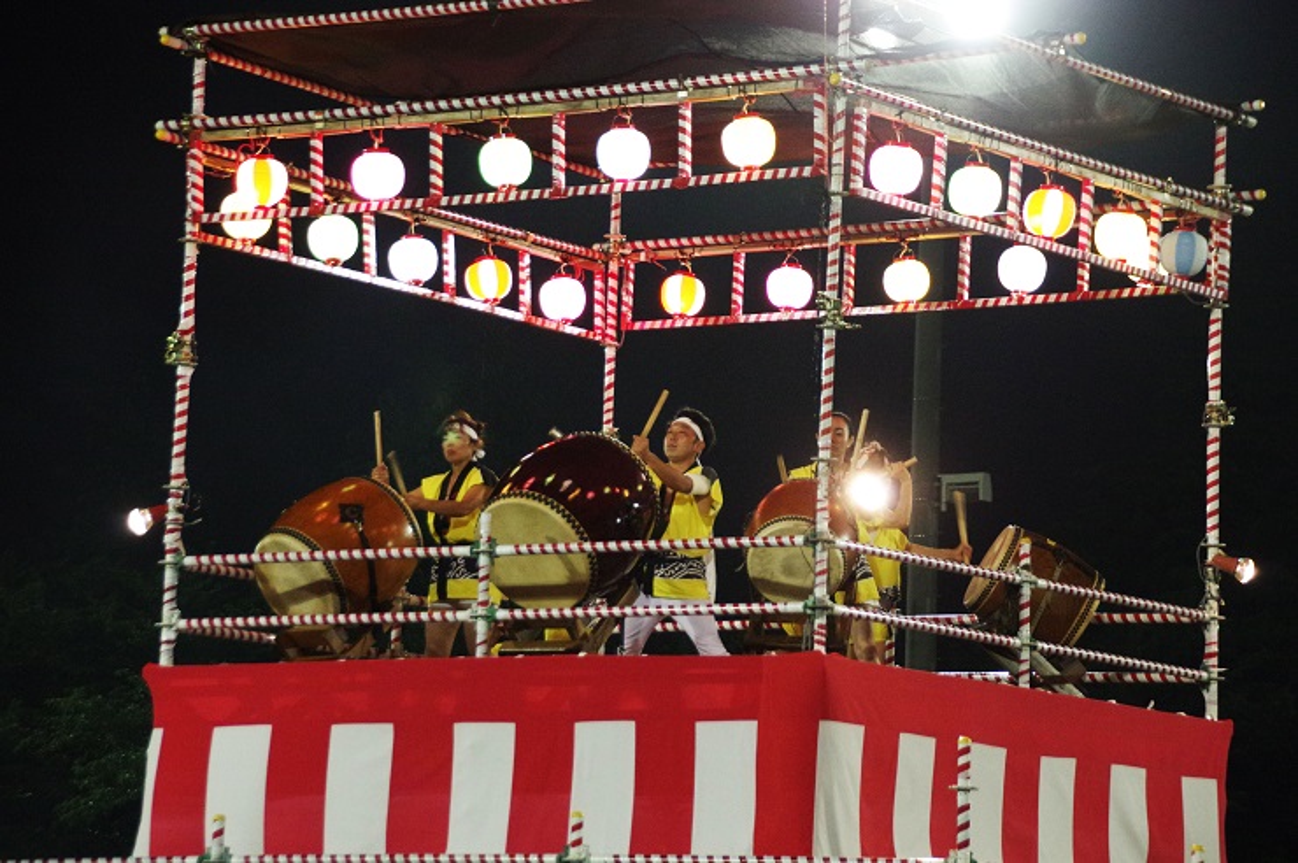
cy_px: 432
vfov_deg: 10.4
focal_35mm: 132
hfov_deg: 15.5
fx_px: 4755
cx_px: 649
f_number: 5.6
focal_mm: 88
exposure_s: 1/100
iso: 3200
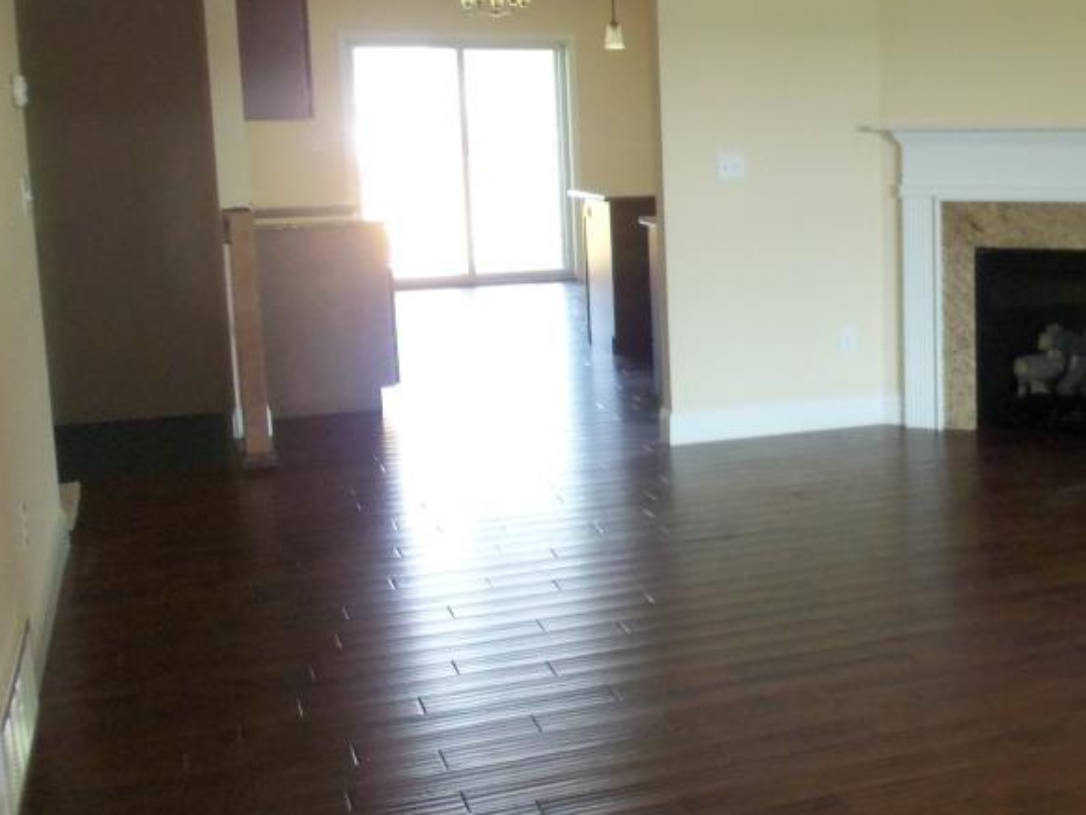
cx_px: 939
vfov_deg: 28.5
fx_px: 1601
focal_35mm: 51
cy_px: 351
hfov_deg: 35.6
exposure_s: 1/30
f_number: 3.4
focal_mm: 5.2
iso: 200
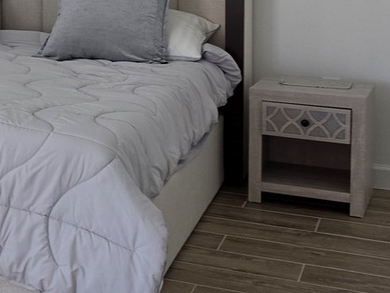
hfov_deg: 19.5
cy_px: -20
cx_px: -213
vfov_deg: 16.7
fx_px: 969
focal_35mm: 86
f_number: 1.4
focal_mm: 6.5
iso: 125
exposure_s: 1/120
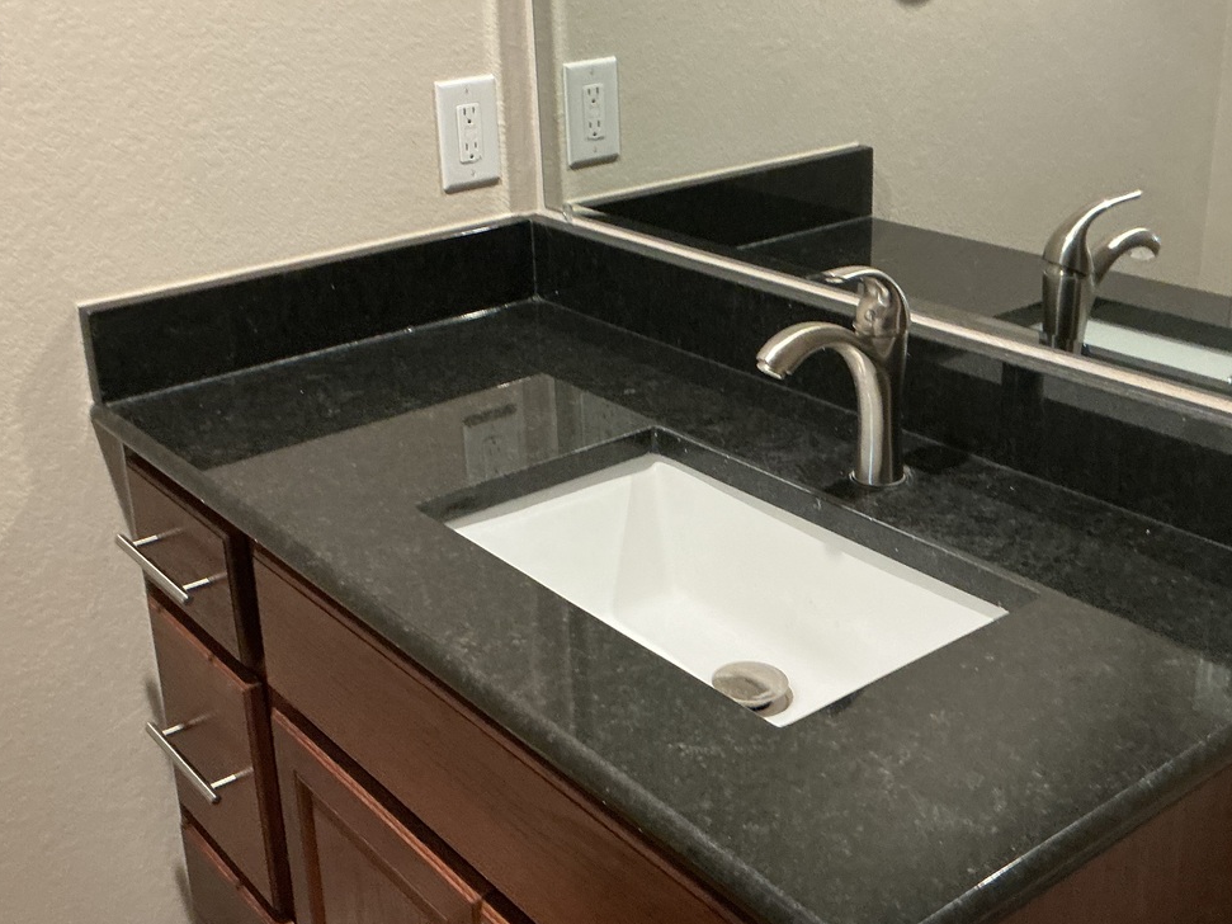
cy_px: 400
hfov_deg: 43.9
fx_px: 1530
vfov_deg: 33.5
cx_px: 633
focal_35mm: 43
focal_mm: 3
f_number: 1.8
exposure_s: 1/40
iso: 200
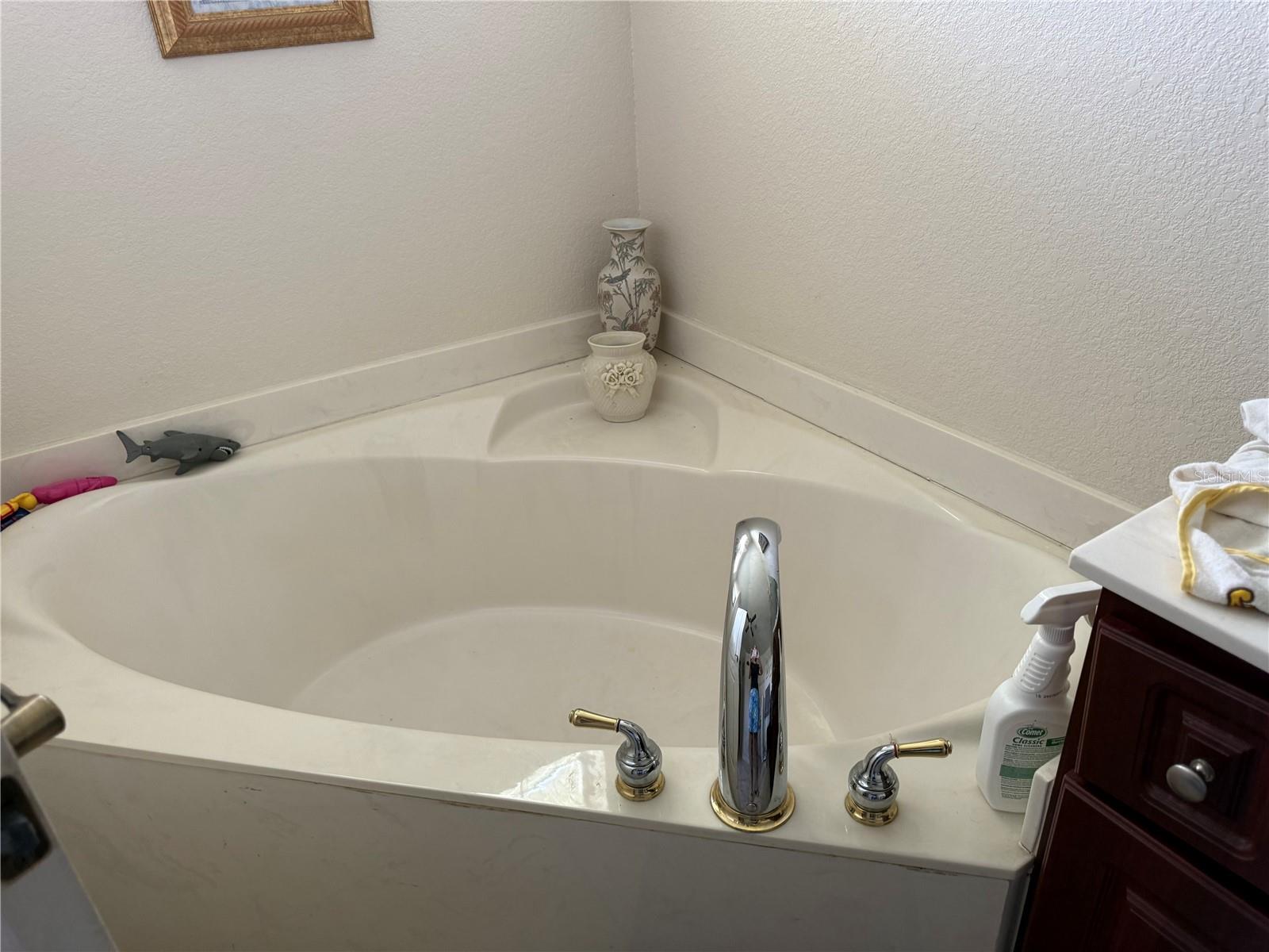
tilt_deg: -26.9
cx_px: 634
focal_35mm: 24
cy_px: 476
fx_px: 880
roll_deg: +3.0
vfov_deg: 56.8
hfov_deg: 71.6
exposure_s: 1/80
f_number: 1.78
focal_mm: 6.76
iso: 200
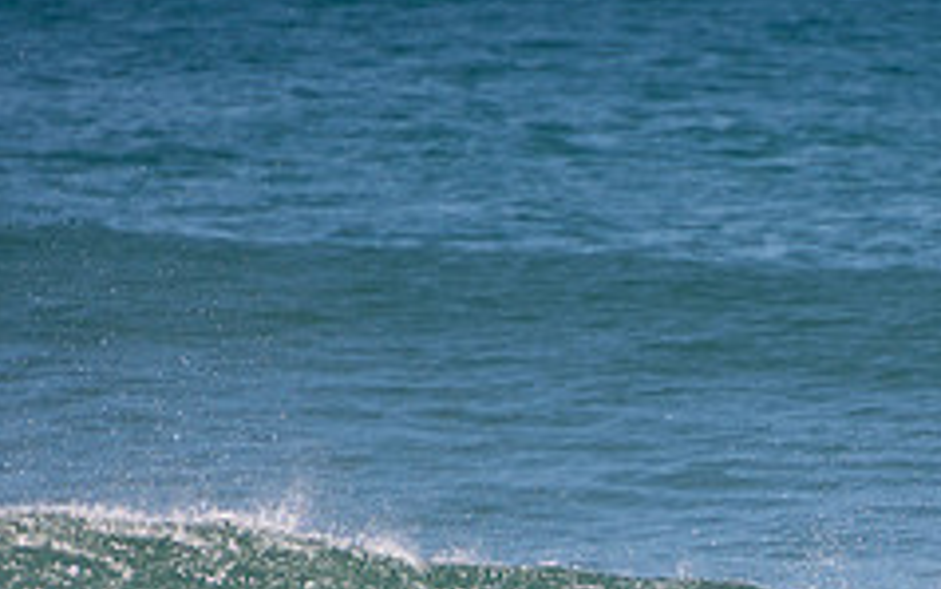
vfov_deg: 0.9
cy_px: 678
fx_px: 38204
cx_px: 826
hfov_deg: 1.4
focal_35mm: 1489
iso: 250
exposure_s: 1/1250
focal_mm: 400
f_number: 5.6
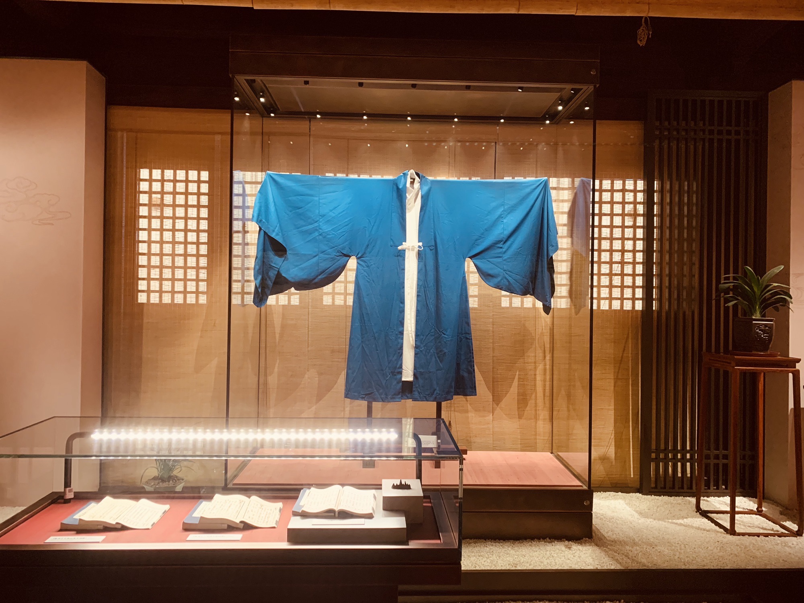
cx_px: 402
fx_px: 604
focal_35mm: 26
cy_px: 302
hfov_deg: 67.3
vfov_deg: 53.1
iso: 400
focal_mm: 4.25
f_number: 1.8
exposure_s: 1/45
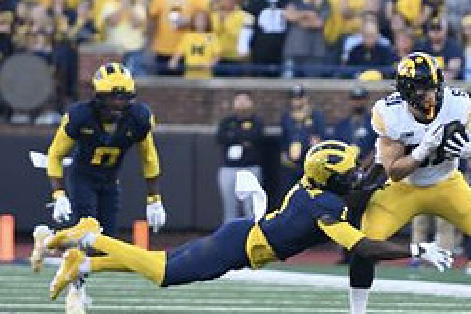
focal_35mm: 706
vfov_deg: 1.9
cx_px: 329
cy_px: 103
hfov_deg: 2.9
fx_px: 9236
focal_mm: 200
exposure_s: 1/1000
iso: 800
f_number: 2.8
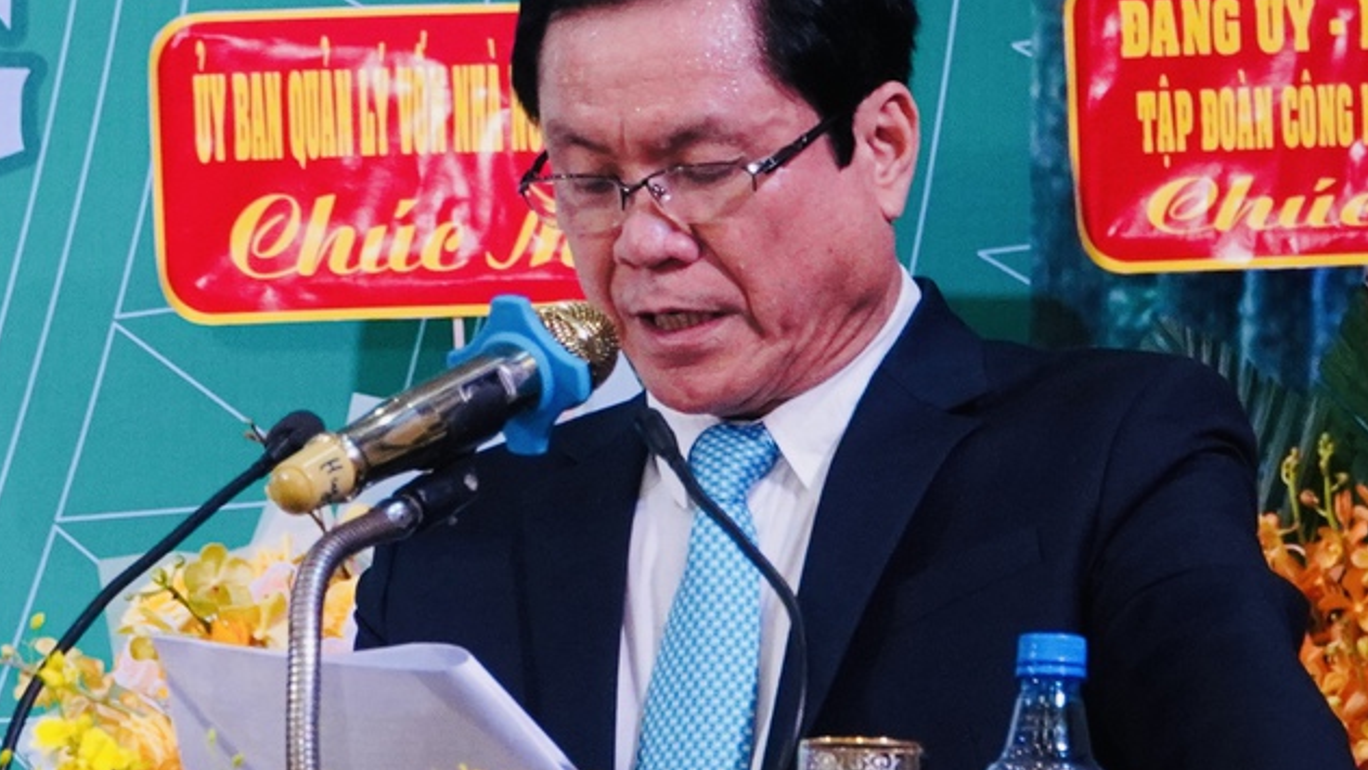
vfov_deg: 4.3
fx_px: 10290
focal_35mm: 284
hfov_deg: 7.6
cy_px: 261
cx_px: 327
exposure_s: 1/100
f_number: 5.6
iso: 1250
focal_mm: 57
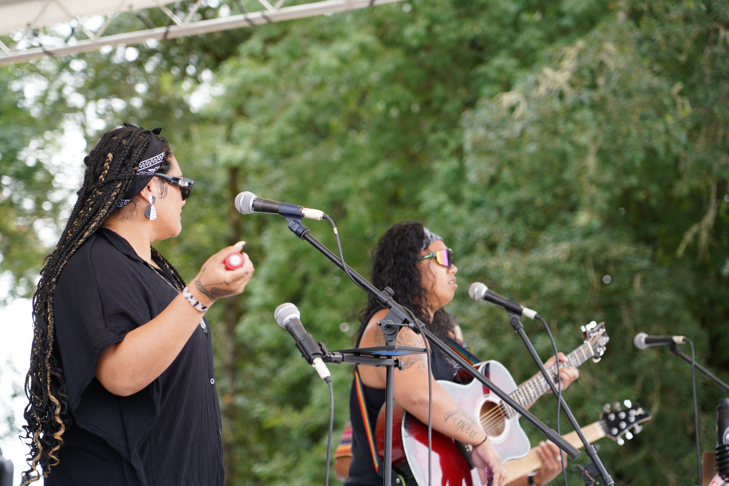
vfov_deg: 13.0
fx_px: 2126
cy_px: 243
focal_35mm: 105
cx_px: 364
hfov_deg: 19.5
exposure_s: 1/160
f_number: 4
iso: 200
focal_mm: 105
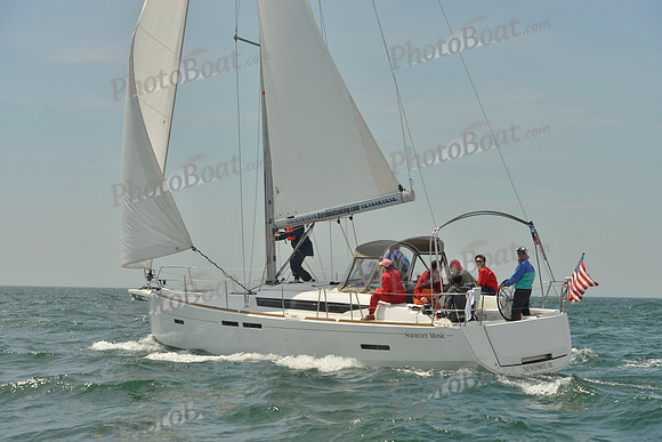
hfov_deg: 28.8
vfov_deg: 19.5
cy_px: 221
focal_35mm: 70
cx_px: 331
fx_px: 1287
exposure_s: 1/1250
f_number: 8
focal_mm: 70
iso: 200
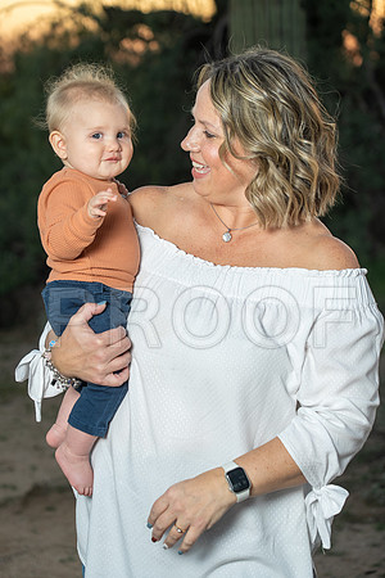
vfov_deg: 19.5
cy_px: 289
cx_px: 192
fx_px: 1684
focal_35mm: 105
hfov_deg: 13.0
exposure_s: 1/160
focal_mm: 105
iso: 250
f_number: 5
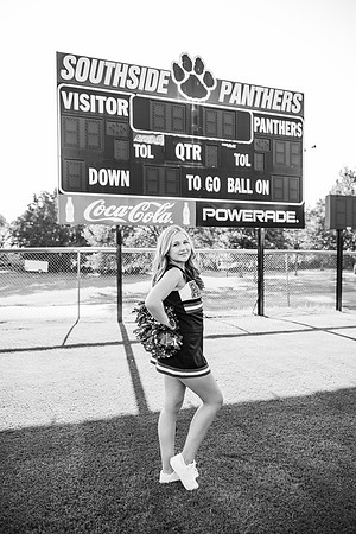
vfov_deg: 73.7
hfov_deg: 53.1
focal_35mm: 24
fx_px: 356
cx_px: 178
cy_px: 267
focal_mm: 24
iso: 200
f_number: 2.8
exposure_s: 1/640
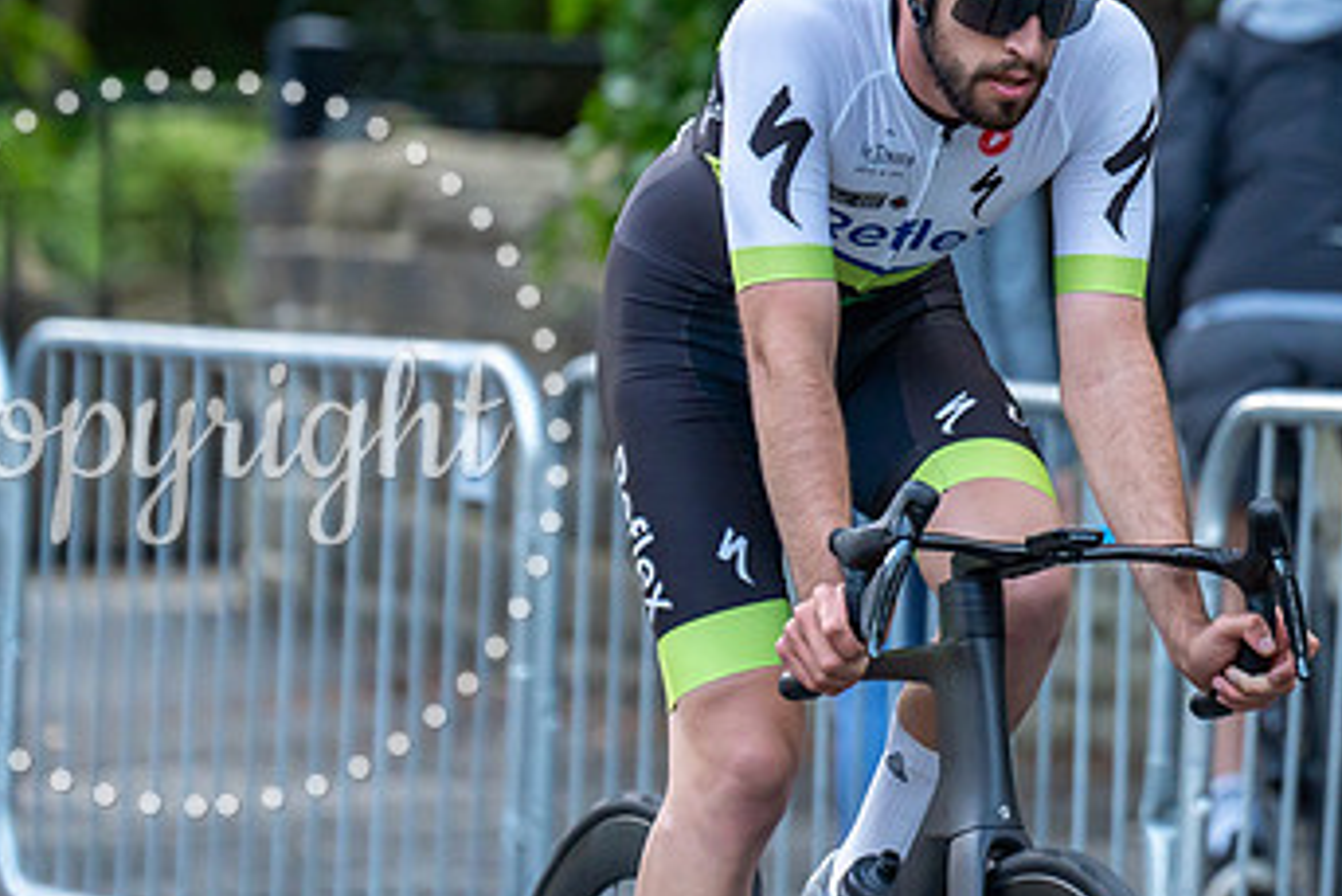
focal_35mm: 332
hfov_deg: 6.2
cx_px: 1132
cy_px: 22
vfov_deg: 4.1
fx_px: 12381
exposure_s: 1/1000
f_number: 2.8
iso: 2500
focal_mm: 153
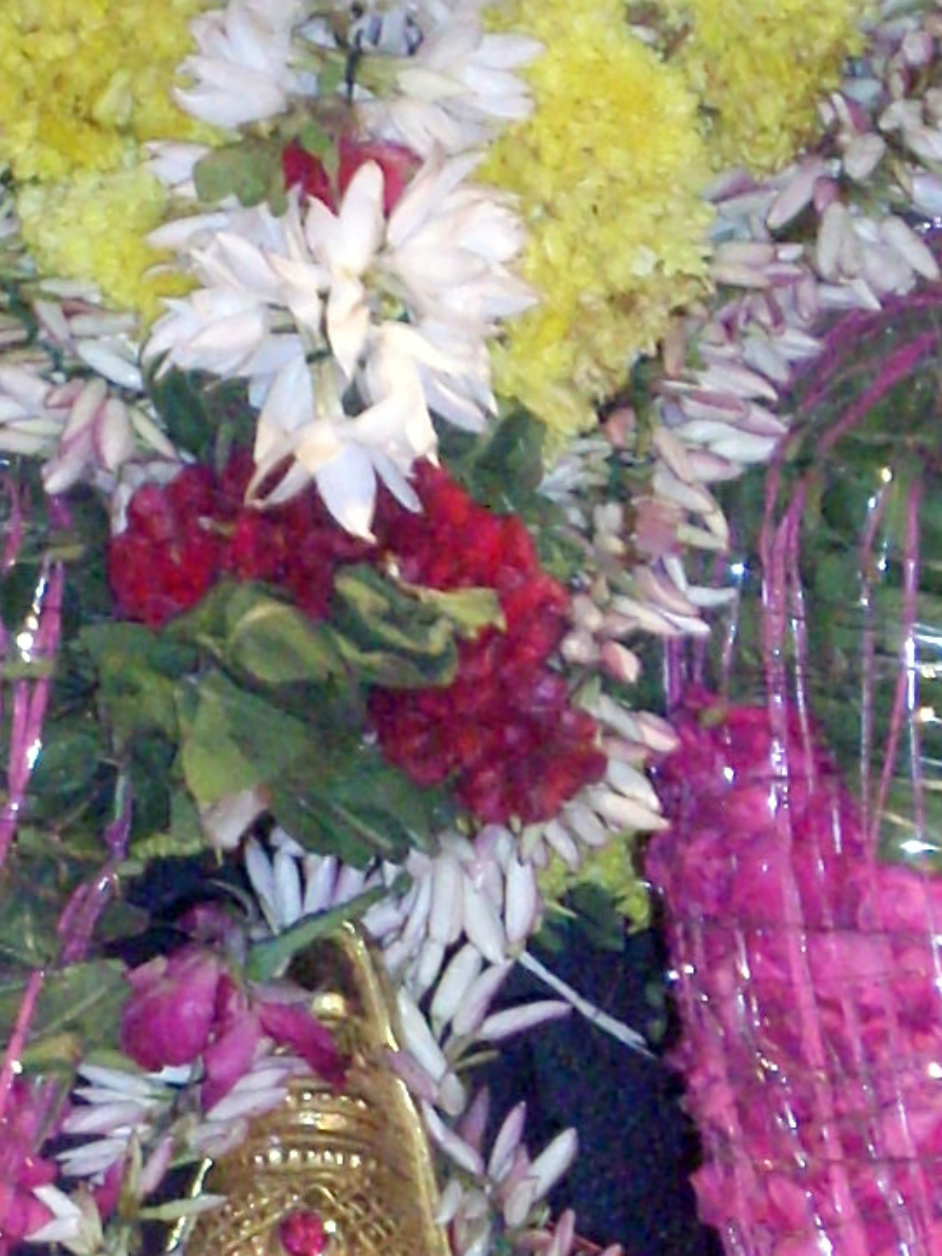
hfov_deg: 3.7
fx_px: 14518
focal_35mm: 400
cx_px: 379
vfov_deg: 4.9
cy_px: 1675
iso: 400
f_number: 5.2
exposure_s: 1/60
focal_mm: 18.6
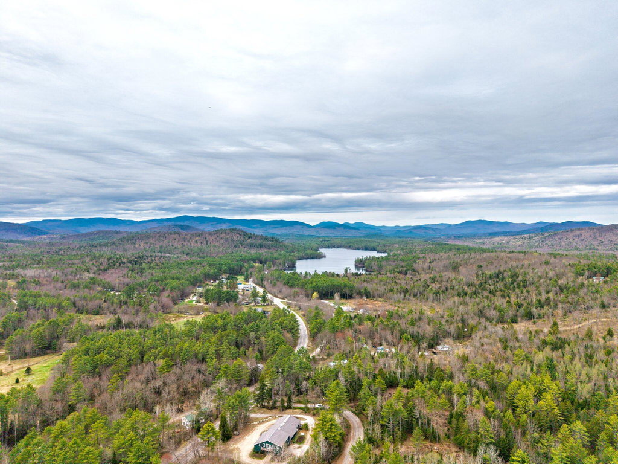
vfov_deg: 56.8
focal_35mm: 24
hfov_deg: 71.6
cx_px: 309
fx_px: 428
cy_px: 232
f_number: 1.8
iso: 200
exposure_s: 1/5000
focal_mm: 8.67
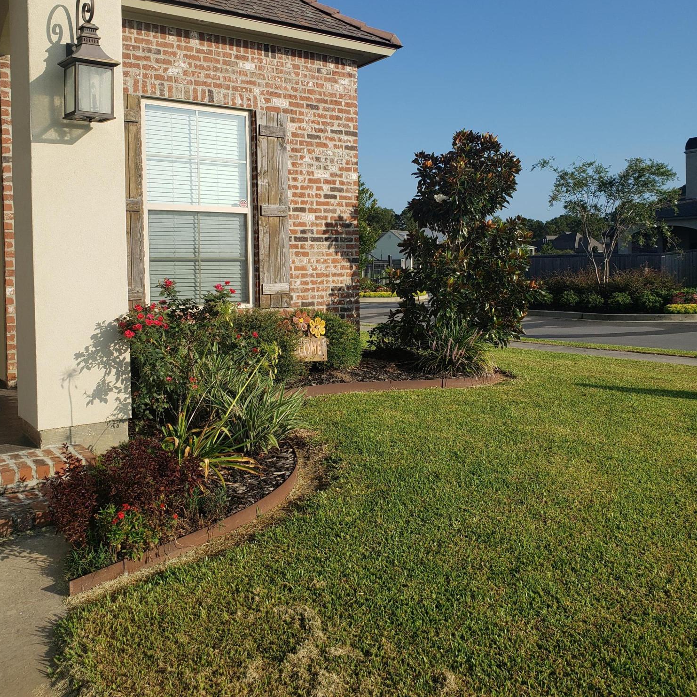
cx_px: 345
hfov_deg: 52.5
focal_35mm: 31
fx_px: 706
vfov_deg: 52.2
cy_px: 280
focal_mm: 4.3
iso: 50
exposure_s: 1/1582
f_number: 2.4
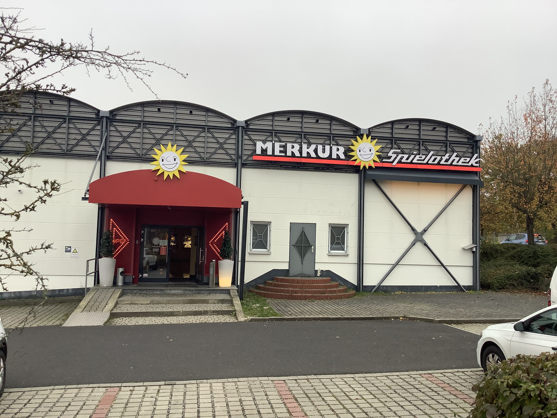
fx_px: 499
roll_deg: +0.1
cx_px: 278
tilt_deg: +4.0
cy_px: 209
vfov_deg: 45.4
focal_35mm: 31
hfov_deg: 58.4
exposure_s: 1/100
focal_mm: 3.3
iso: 32
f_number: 2.4
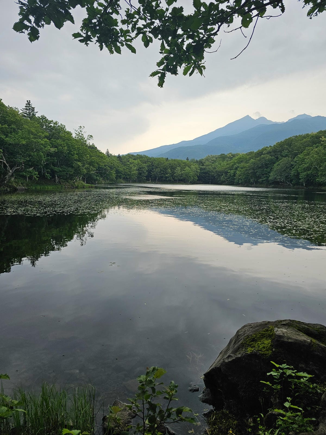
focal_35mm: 23
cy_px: 218
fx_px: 289
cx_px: 163
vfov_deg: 73.9
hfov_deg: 58.9
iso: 20
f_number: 1.7
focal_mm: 6.3
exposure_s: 1/414
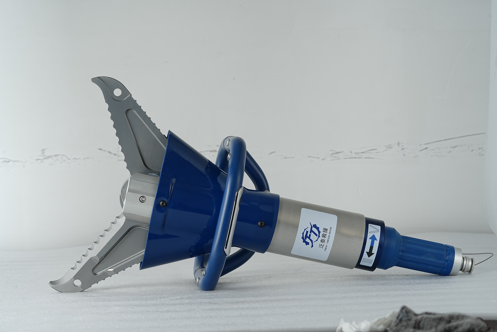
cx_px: 248
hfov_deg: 22.6
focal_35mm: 90
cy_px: 166
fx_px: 1242
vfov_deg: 15.2
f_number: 9
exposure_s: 1/125
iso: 50
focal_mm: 90
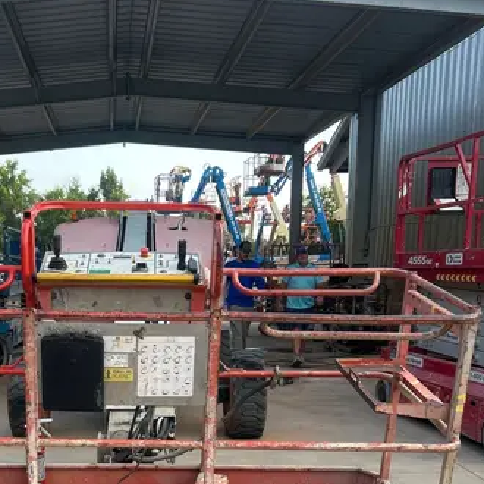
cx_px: 116
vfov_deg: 31.9
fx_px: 807
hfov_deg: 32.7
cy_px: 428
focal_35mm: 51
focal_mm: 5.7
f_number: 1.5
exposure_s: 1/419
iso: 50
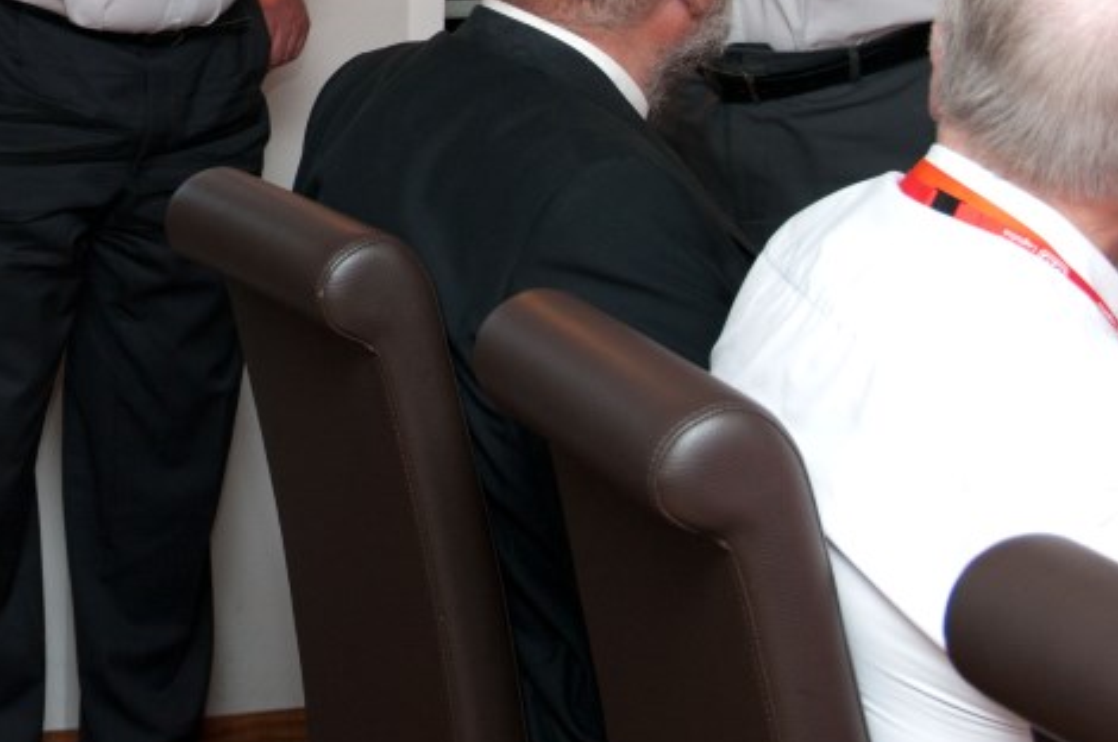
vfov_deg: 14.5
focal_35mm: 92
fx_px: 2853
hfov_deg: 21.5
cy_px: -63
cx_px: 38
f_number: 4
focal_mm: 24
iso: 400
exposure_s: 1/45
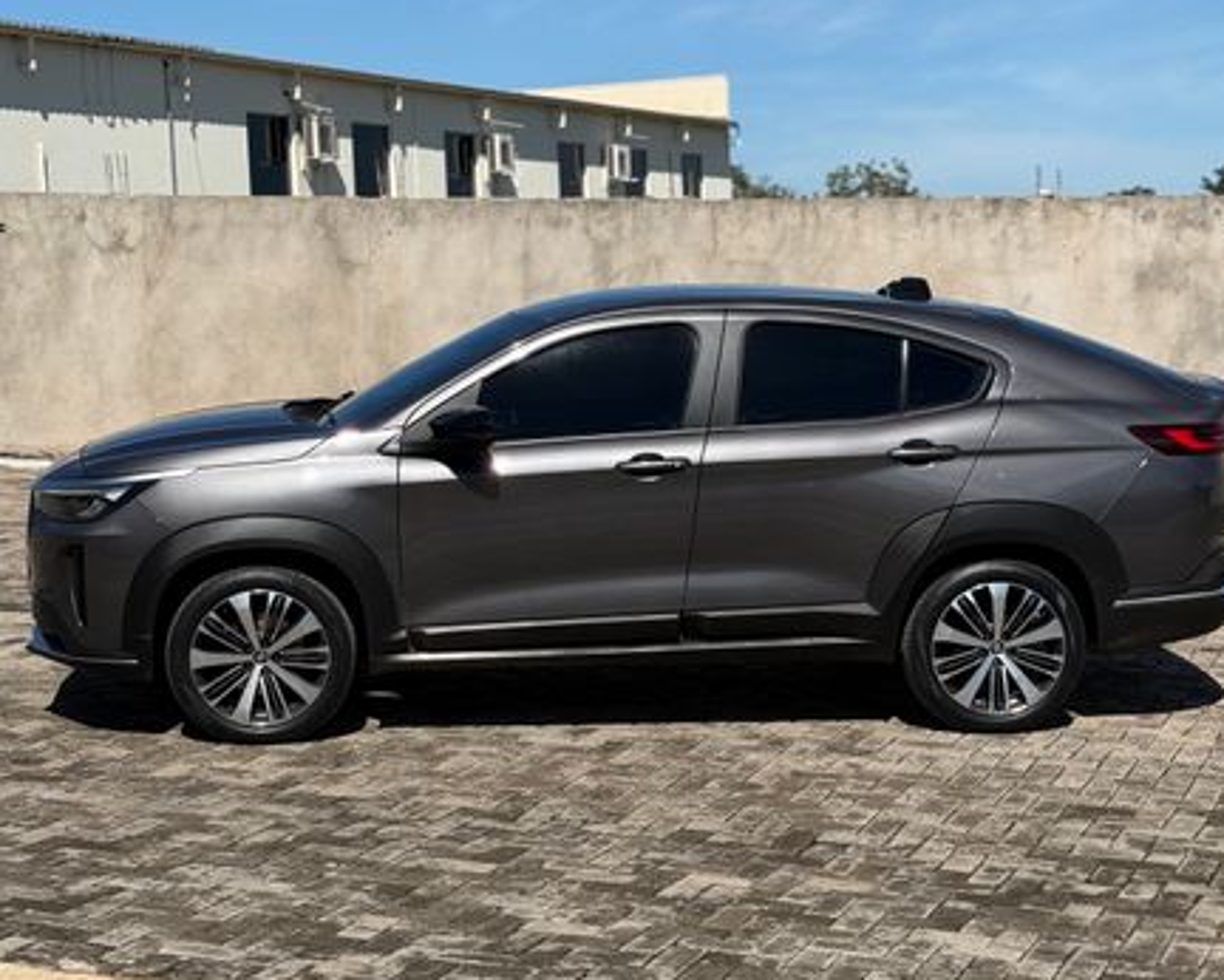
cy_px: 493
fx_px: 1848
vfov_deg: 29.7
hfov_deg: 36.6
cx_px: 618
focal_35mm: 51
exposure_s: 1/6024
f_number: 1.78
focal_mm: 6.76
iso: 100
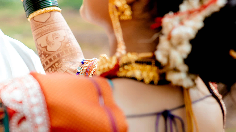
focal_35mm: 94
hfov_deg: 22.3
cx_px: 36
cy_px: 2
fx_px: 588
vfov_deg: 12.7
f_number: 2
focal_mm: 35
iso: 250
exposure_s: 1/1600
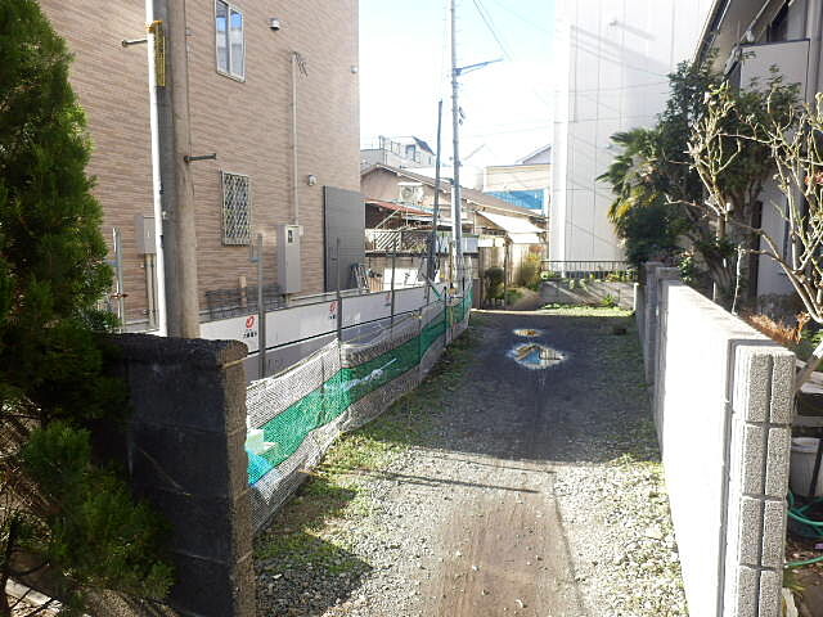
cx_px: 412
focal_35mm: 24
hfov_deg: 71.6
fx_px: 571
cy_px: 308
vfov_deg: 56.8
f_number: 3
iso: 80
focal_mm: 4.2
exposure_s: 1/160
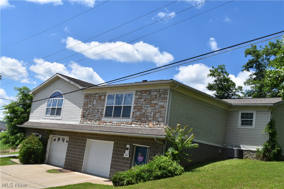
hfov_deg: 46.4
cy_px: 94
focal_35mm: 42
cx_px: 142
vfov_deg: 31.9
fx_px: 331
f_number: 10
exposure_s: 1/400
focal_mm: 28
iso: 200
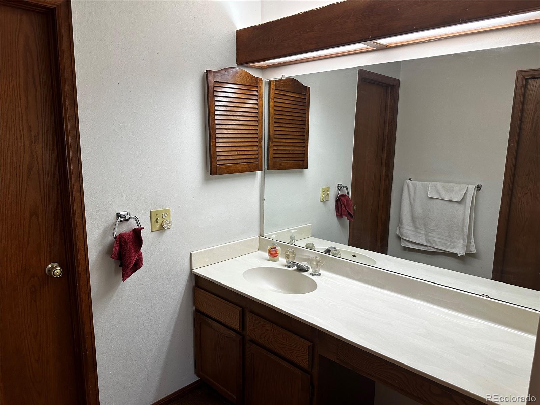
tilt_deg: -9.6
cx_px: 270
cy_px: 202
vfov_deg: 56.8
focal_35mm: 24
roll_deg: -0.6
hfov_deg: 71.6
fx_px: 374
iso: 160
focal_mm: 6.86
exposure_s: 1/120
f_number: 1.78
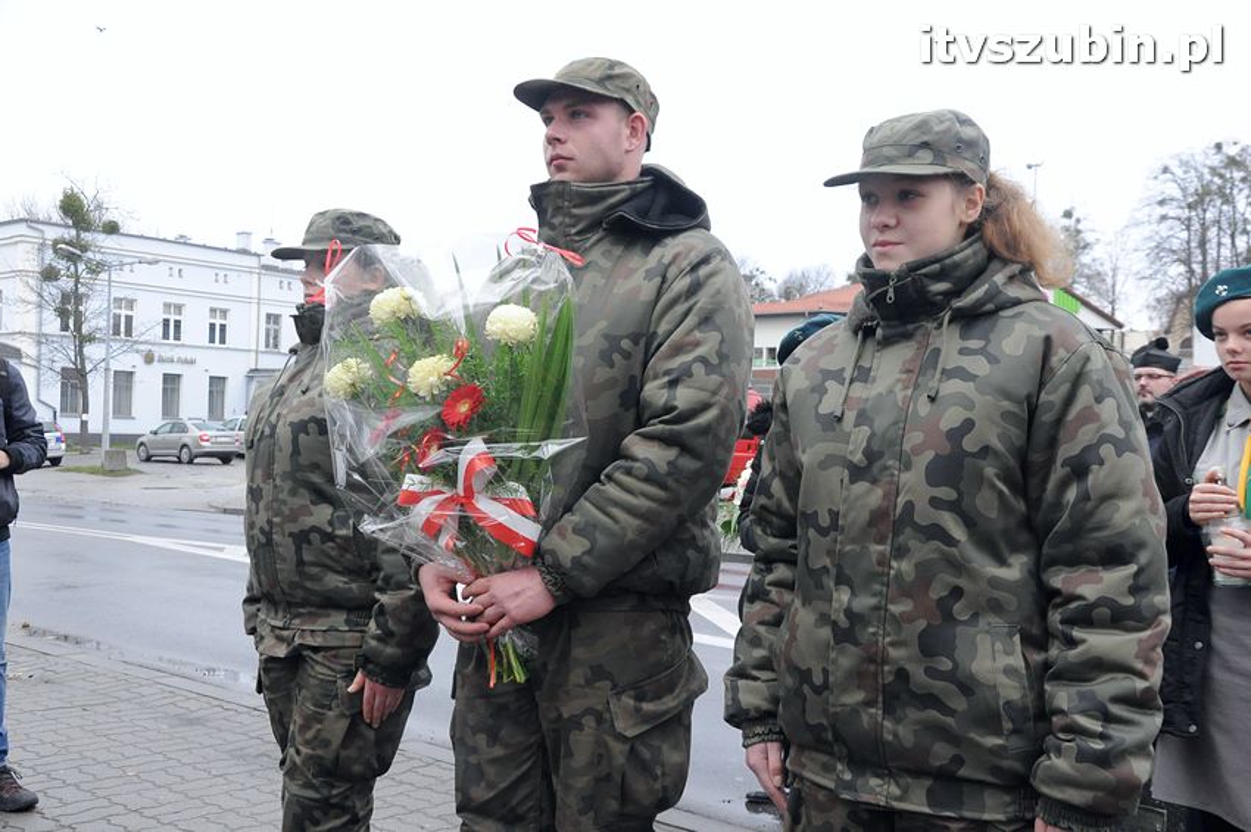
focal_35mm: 36
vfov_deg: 36.8
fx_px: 1250
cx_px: 626
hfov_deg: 53.2
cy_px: 416
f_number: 8
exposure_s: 1/250
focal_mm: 24
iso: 1600
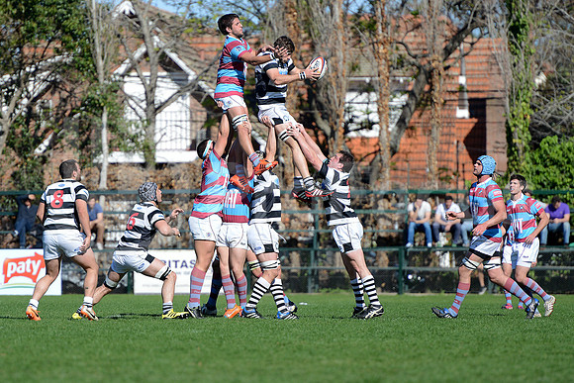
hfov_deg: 7.4
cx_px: 287
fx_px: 4465
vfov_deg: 4.9
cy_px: 192
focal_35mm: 280
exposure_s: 1/2000
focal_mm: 280
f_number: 4
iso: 320
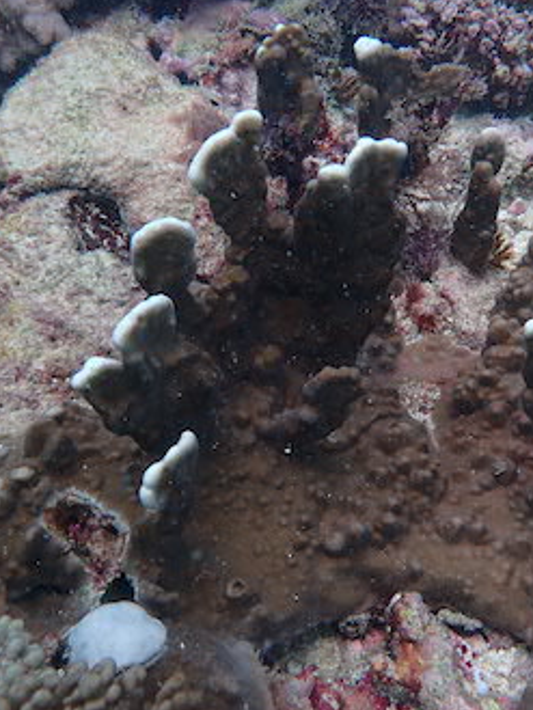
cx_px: 310
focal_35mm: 38
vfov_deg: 49.0
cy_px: 356
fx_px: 780
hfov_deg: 37.6
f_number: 2.8
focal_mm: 4.5
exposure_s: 1/250
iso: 100
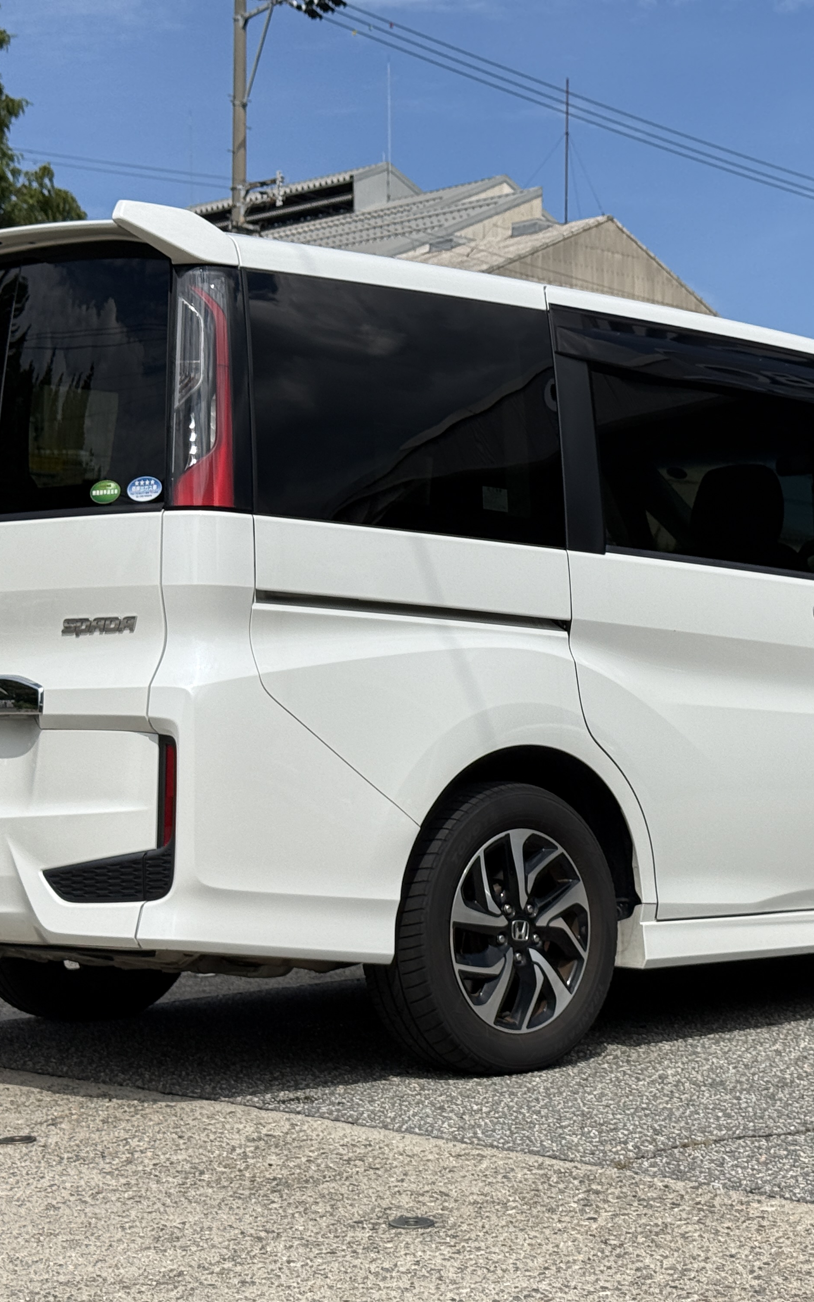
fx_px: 2413
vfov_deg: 30.2
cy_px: 652
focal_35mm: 68
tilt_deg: +2.3
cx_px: 529
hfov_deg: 19.1
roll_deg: -0.3
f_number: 1.78
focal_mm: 6.76
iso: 64
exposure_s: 1/8772
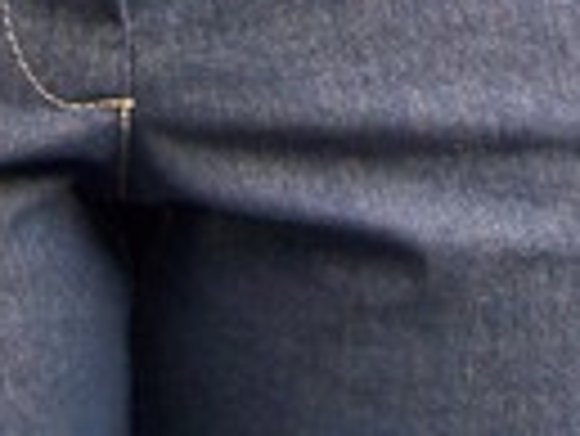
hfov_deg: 14.0
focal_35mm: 140
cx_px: 119
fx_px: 2348
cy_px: -198
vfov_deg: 10.3
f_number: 2.8
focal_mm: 6.3
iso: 160
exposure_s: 1/8
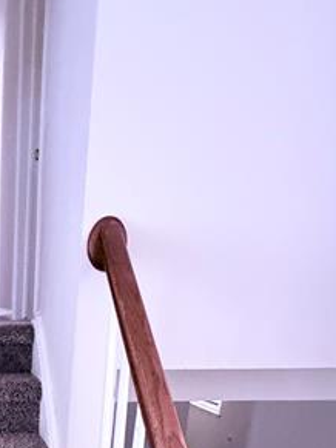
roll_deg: +1.4
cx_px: -82
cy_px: 443
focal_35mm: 37
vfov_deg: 43.4
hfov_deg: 31.4
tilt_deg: -16.5
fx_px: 479
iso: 800
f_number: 2.2
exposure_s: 1/60
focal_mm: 2.22
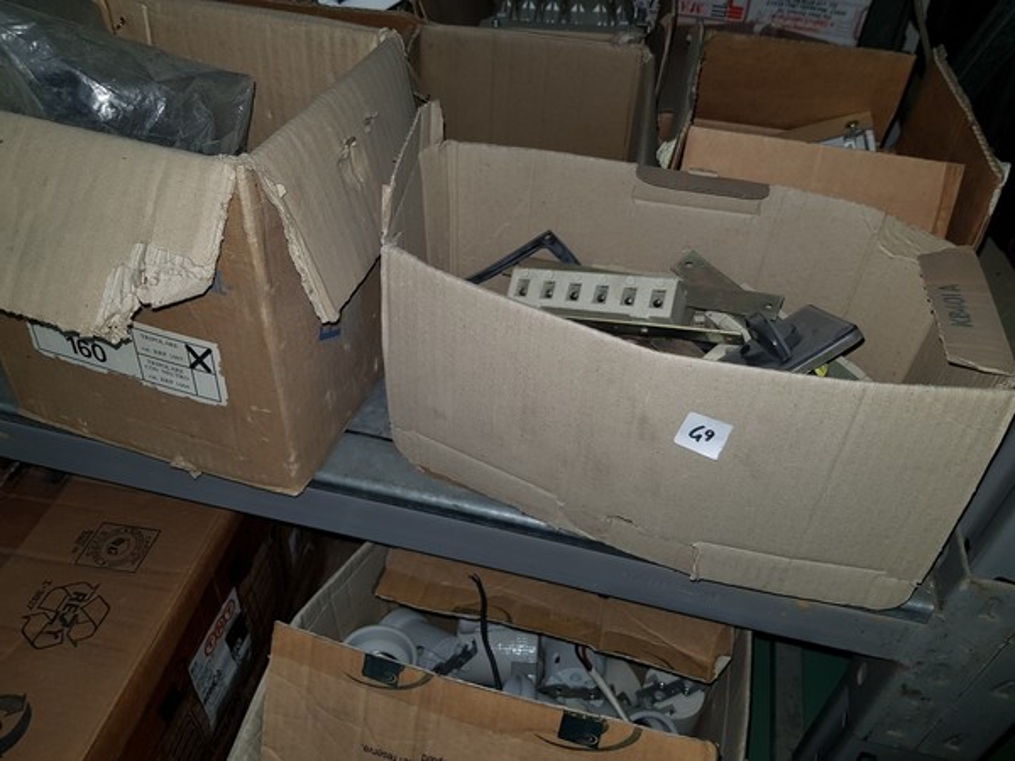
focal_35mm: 26
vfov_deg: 53.1
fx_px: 762
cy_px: 380
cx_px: 508
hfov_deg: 67.3
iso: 40
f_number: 1.7
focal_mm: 4.2
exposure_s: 1/50
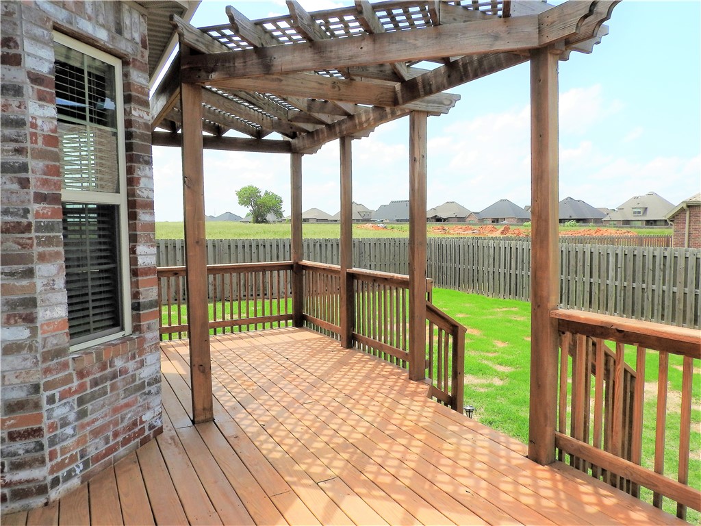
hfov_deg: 71.6
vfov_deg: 56.8
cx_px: 350
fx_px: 486
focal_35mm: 24
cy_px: 263
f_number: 3.8
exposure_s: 1/800
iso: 100
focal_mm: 4.3
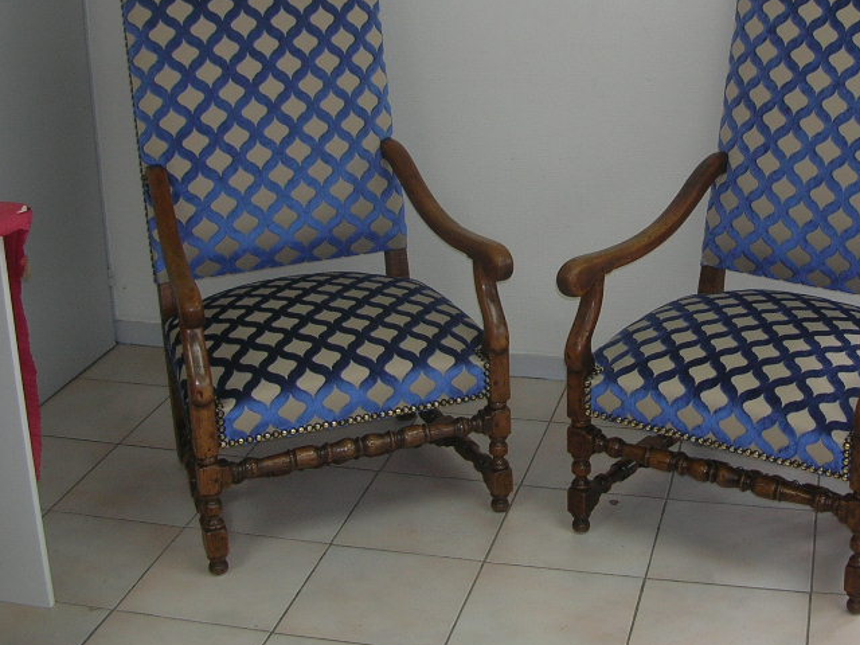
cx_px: 613
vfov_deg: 25.9
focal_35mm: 56
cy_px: 180
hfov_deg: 33.8
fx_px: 1391
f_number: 2.8
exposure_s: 1/30
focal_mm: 5.8
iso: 50
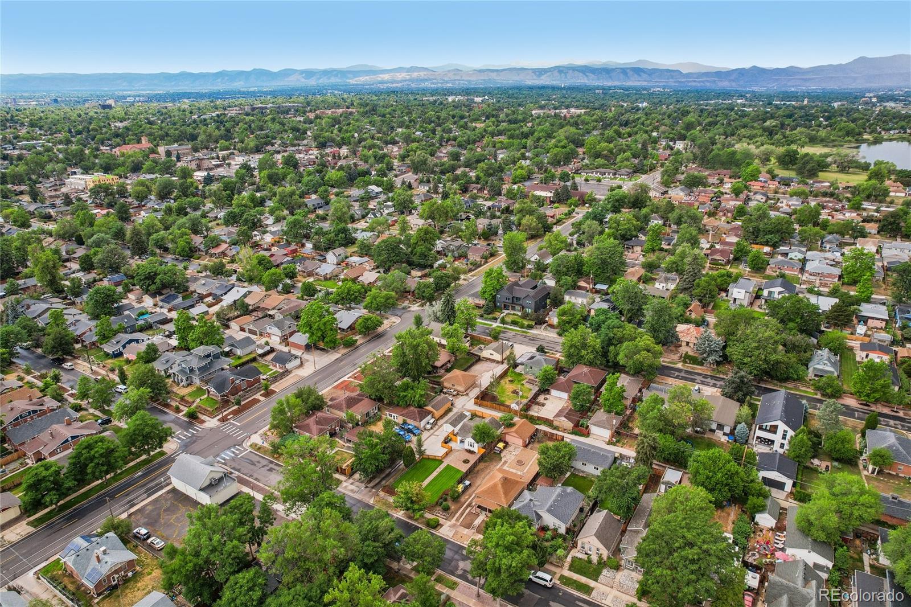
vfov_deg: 57.2
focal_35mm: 22
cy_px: 304
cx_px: 456
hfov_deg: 78.6
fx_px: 557
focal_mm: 8.4
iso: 100
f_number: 2.8
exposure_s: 1/640
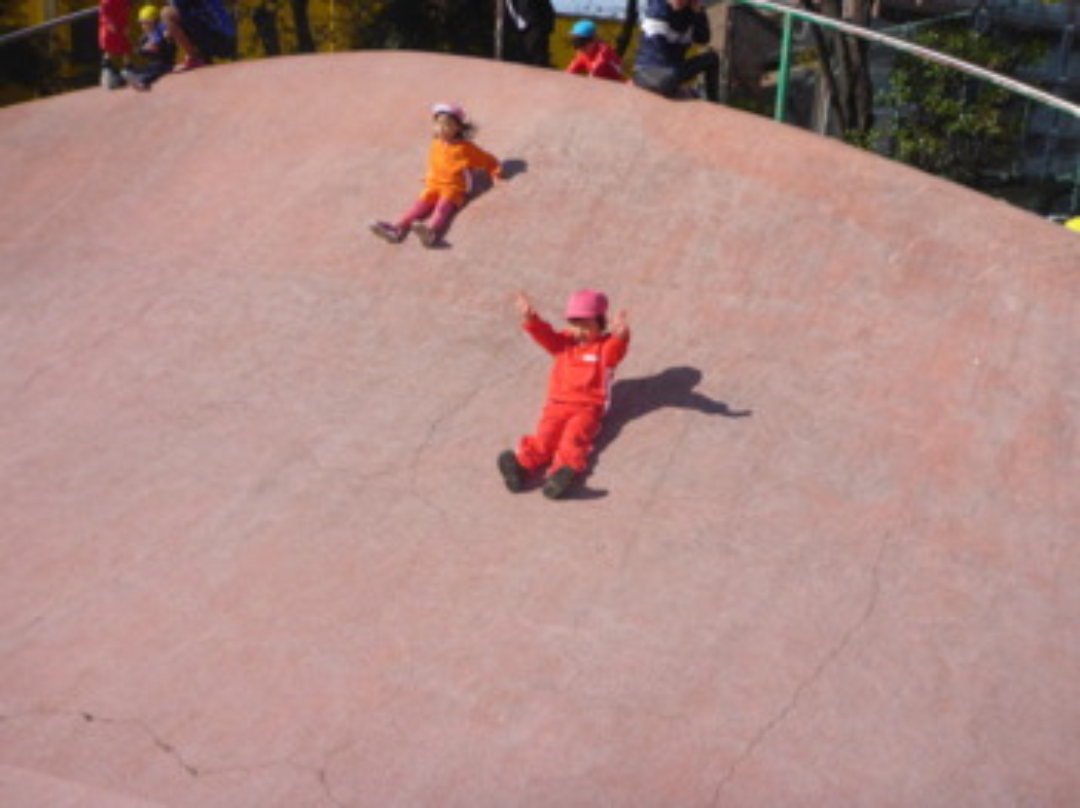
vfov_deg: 49.7
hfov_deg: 63.5
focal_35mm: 28
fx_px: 873
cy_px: 404
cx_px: 540
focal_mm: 4.9
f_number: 10
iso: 250
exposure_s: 1/500
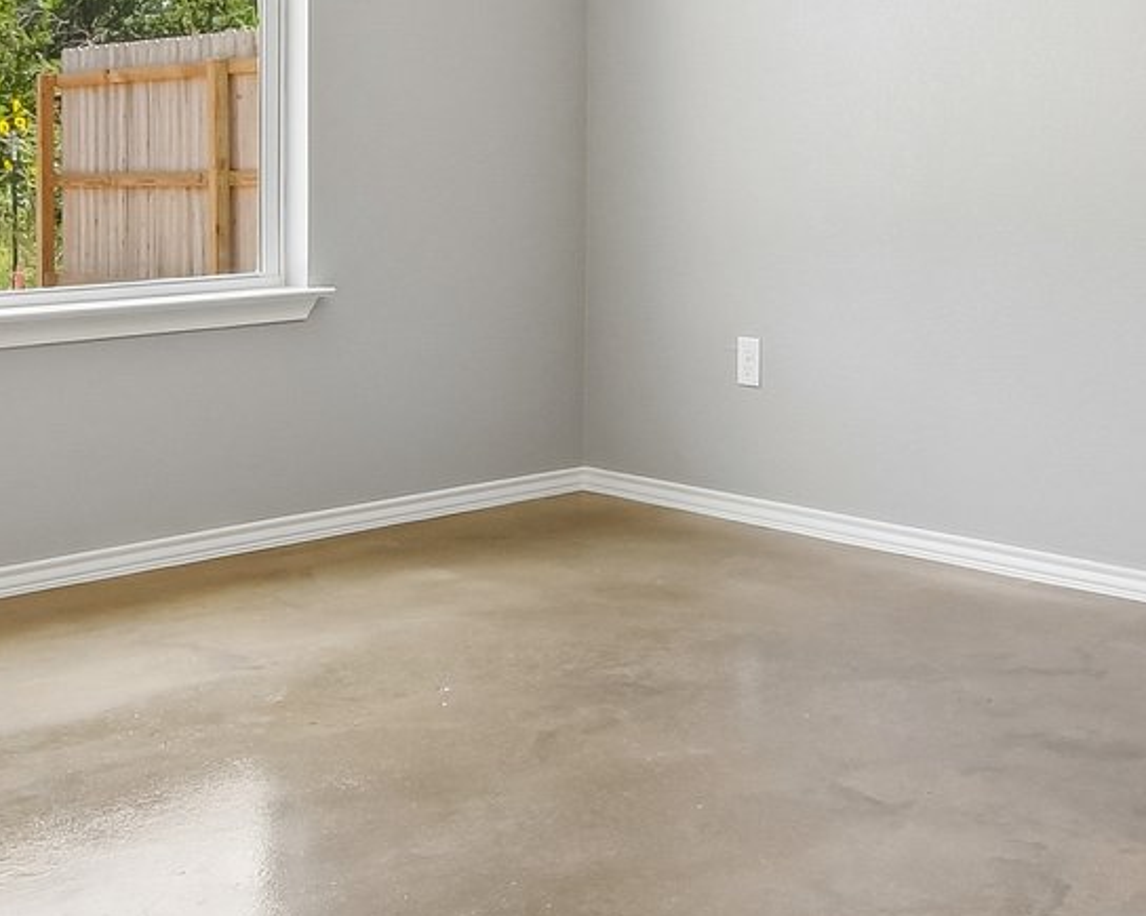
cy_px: 73
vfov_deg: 27.5
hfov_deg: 34.8
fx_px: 1797
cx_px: 826
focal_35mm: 53
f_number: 8
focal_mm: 10
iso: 400
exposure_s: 1/125
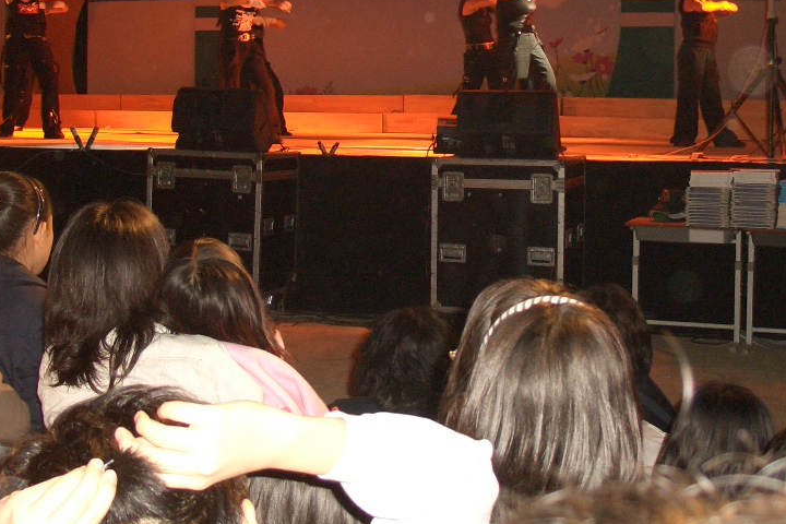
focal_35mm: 61
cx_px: 342
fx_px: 1332
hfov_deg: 32.8
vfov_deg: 22.0
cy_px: 116
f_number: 2.8
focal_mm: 7.1
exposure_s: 1/60
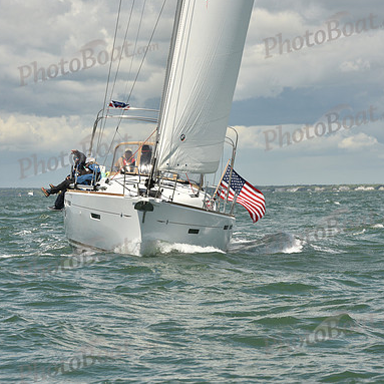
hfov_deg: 7.8
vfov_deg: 7.8
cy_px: 191
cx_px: 212
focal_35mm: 225
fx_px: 2824
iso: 320
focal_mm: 175
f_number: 13
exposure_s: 1/800
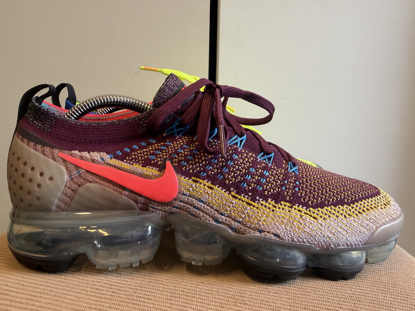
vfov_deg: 56.8
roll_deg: -1.1
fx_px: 288
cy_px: 156
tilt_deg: -7.7
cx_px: 208
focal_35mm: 24
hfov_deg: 71.6
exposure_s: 1/50
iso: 200
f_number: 2.2
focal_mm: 2.22
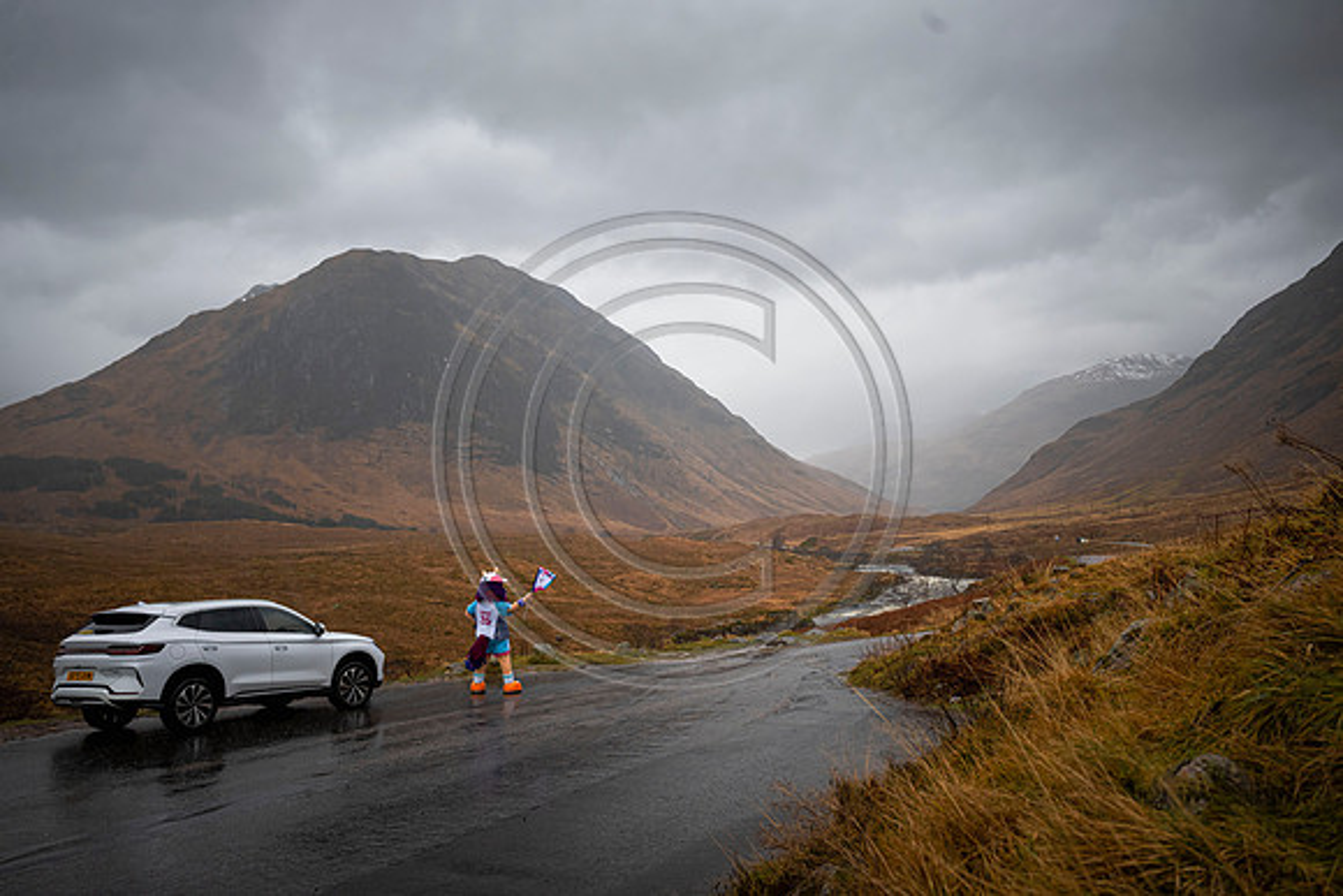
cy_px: 448
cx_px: 672
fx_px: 1063
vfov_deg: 45.7
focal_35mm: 28
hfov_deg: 64.5
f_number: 5.6
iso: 1000
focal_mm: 28.5
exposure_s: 1/200
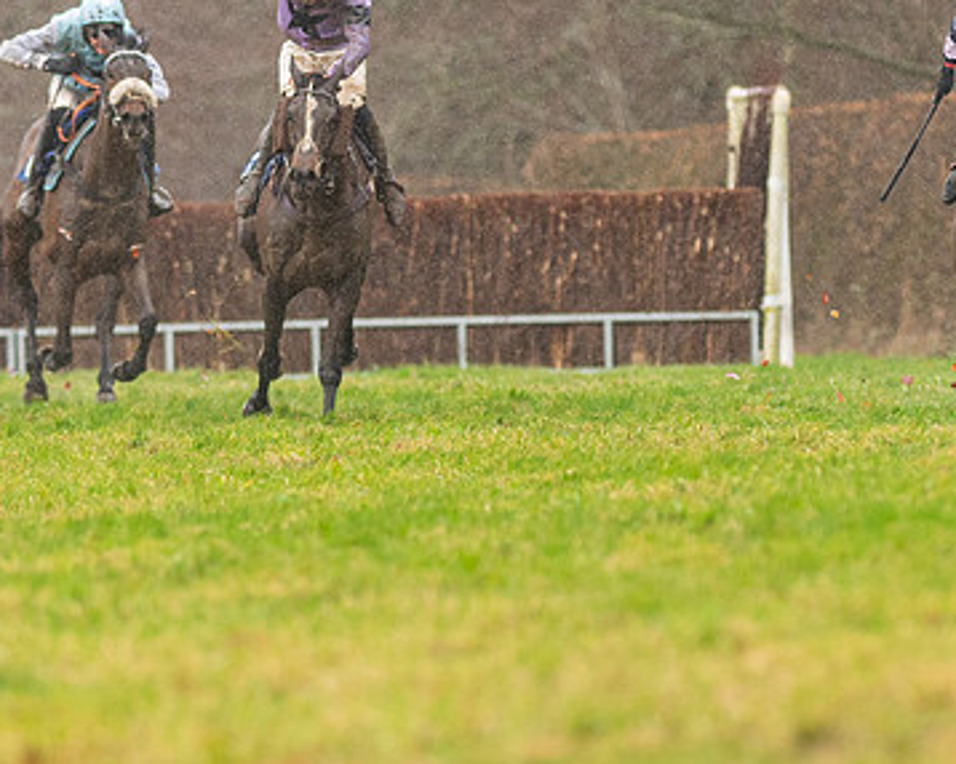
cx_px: 449
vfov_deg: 1.9
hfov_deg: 2.3
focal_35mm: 835
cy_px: 170
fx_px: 23613
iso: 1000
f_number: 5
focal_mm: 300
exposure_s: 1/1000
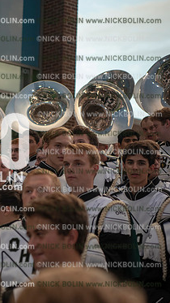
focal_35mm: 114
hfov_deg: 10.5
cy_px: 152
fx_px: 913
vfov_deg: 18.8
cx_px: -28
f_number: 3.2
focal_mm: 70
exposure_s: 1/400
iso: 800
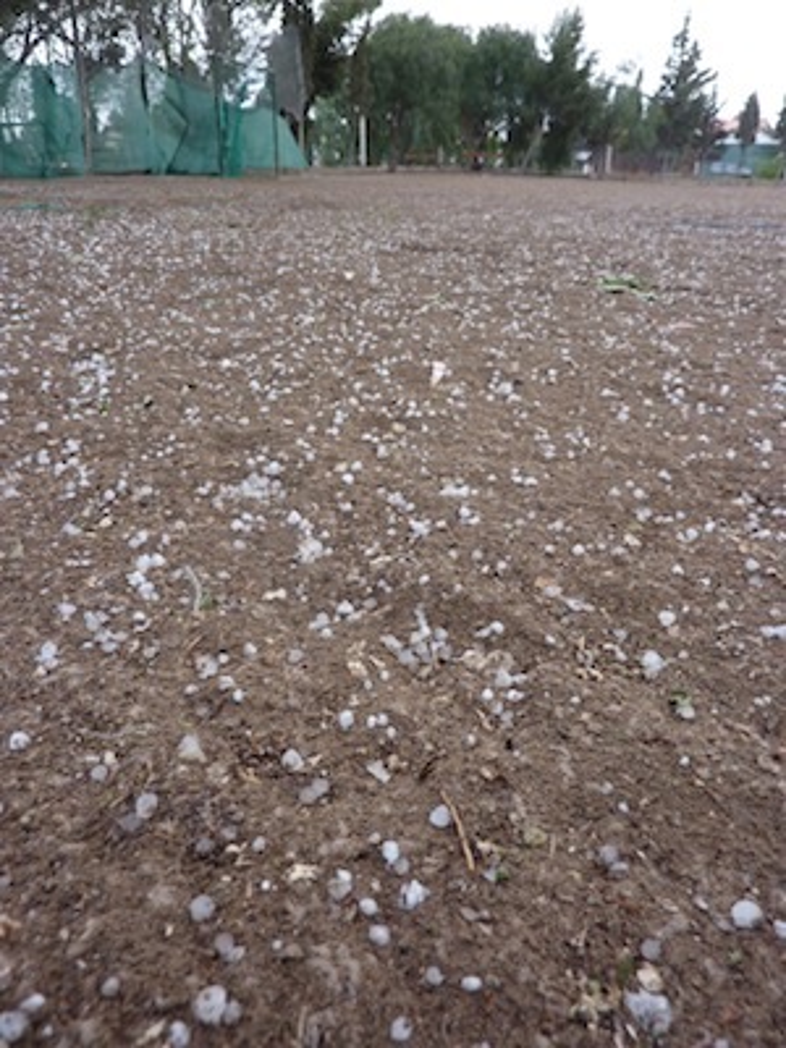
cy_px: 524
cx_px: 393
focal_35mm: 25
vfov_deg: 69.4
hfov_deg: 54.9
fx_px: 757
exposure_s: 1/80
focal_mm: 4.1
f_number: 3.3
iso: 80
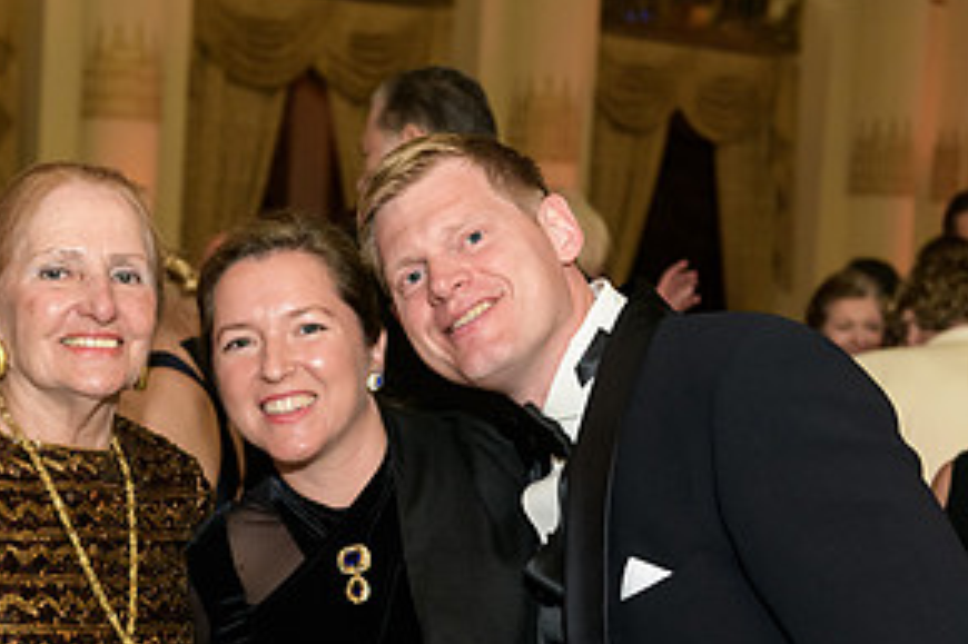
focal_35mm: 72
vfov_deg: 18.8
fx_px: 1935
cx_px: 360
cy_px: 449
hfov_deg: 28.0
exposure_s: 1/100
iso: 1600
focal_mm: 36
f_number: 3.2
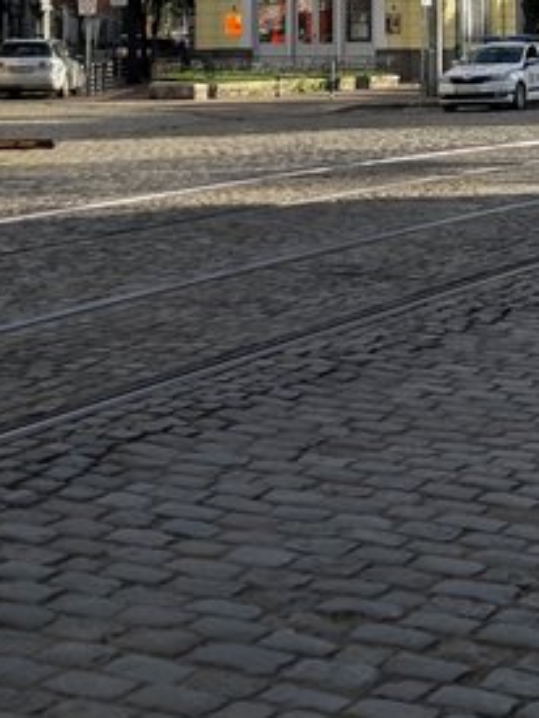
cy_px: -66
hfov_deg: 22.9
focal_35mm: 63
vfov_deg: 28.1
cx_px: 445
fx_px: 1306
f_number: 1.7
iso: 40
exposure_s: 1/767
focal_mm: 3.93
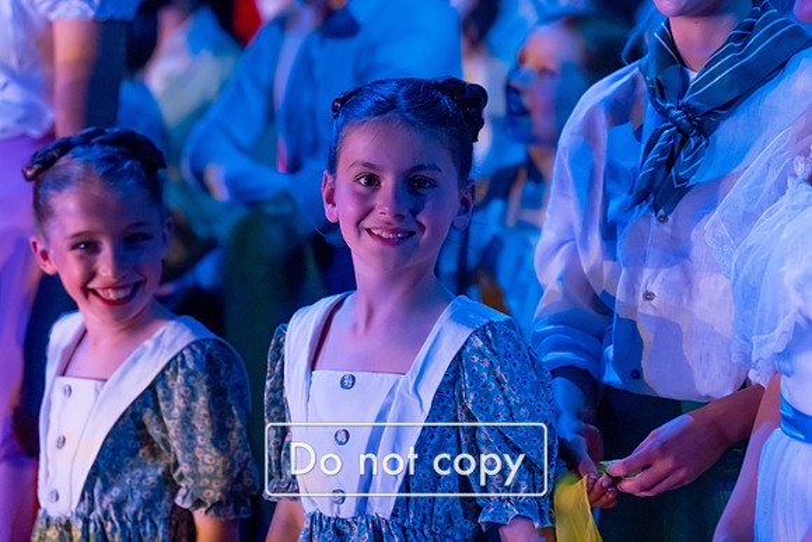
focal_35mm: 133
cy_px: 271
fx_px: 3000
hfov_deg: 15.4
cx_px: 406
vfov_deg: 10.3
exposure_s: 1/250
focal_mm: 133
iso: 4000
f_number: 4
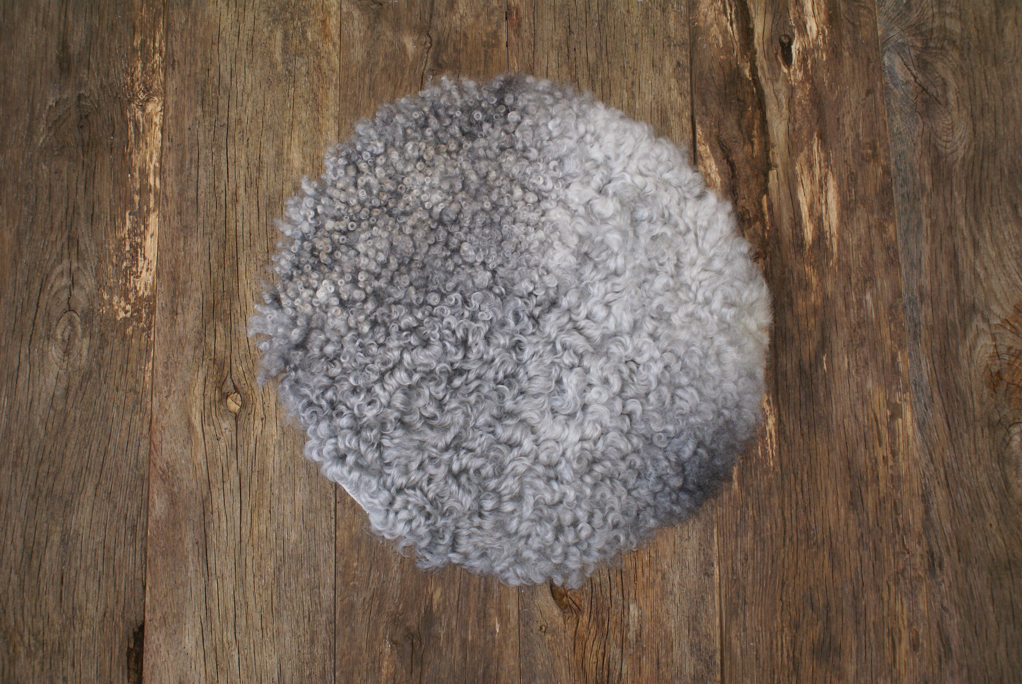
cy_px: 342
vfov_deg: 32.0
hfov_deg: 46.3
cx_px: 511
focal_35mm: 42
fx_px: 1194
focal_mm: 28
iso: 400
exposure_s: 1/60
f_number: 5.6
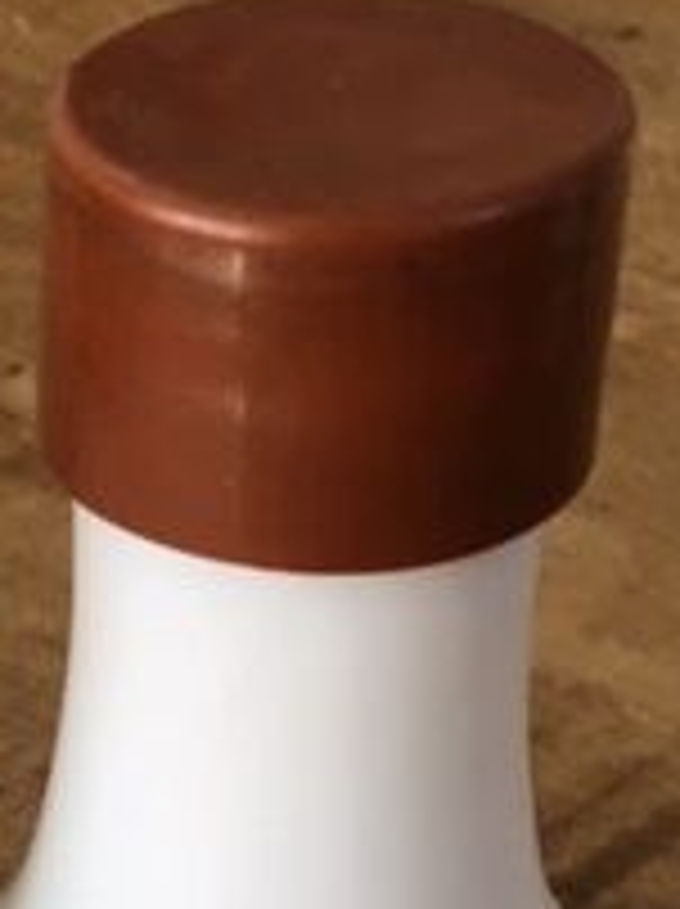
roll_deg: +2.9
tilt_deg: -43.0
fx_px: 2415
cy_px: 1134
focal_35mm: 92
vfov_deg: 19.8
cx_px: -72
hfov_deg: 15.6
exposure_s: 1/33
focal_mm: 4.15
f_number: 2.2
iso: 40
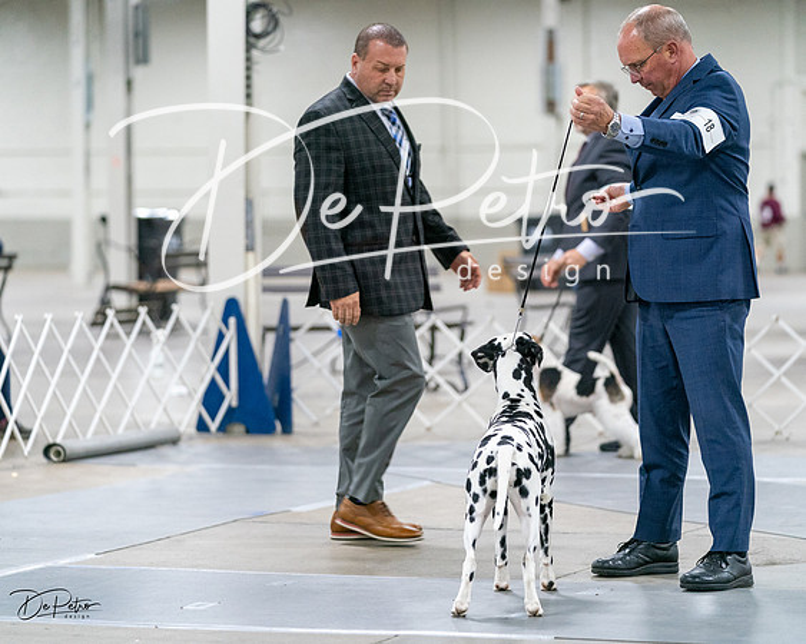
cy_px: 322
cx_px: 403
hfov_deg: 14.6
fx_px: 3142
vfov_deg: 11.7
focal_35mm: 132
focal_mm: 117
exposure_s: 1/200
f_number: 2.8
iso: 4000
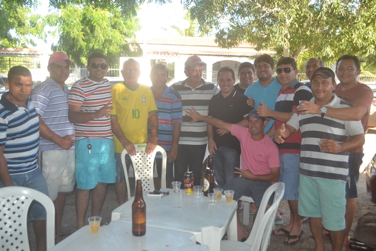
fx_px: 345
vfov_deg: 40.0
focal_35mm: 33
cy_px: 126
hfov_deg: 57.2
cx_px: 188
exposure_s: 1/125
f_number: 4
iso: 200
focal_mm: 22
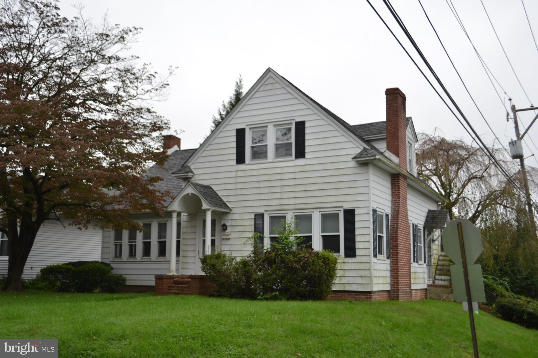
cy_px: 179
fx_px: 583
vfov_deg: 34.2
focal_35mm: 39
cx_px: 269
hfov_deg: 49.6
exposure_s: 1/200
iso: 100
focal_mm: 26
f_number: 4.5
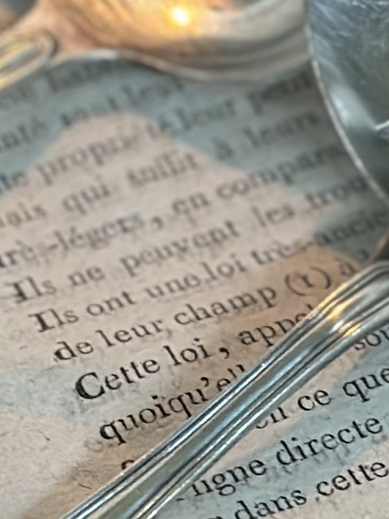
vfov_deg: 7.7
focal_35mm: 257
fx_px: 3850
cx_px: 61
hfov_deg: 5.8
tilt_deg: -50.3
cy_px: 285
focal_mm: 6.86
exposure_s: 1/60
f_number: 1.78
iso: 320
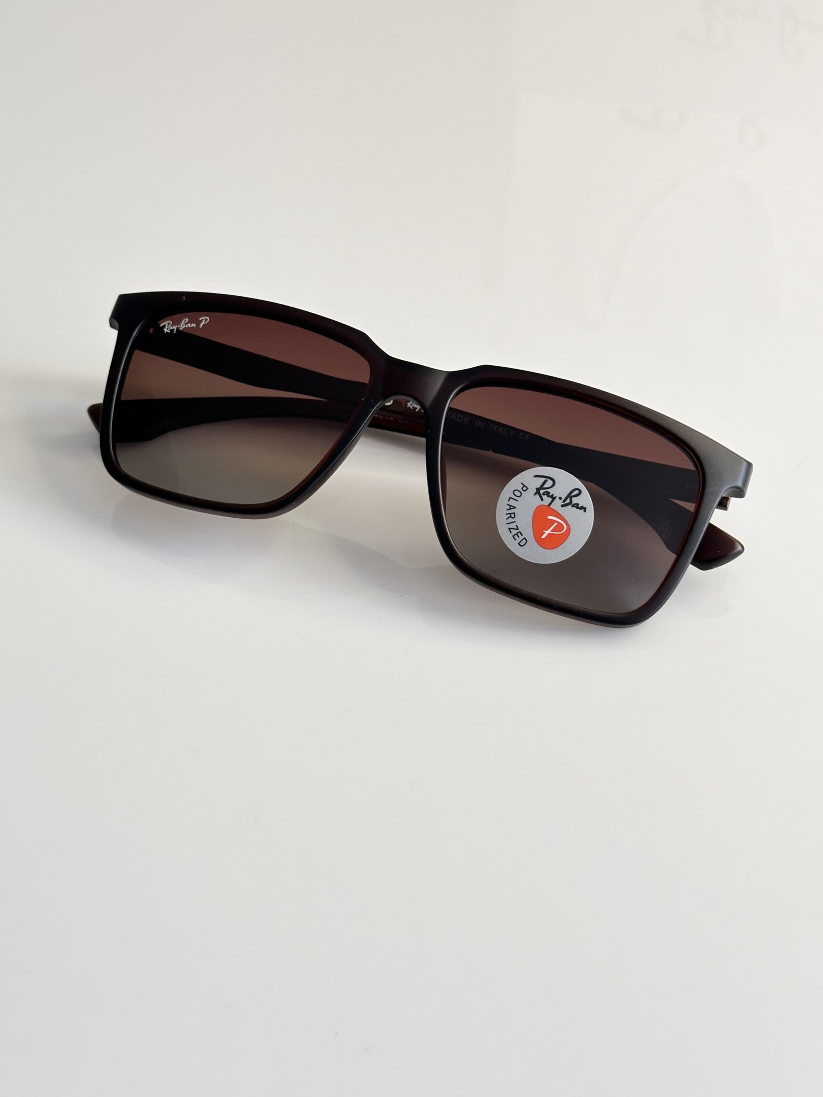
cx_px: 373
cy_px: 526
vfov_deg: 36.2
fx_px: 1680
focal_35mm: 53
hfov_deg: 27.5
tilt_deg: -45.0
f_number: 1.78
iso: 100
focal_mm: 6.86
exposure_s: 1/100
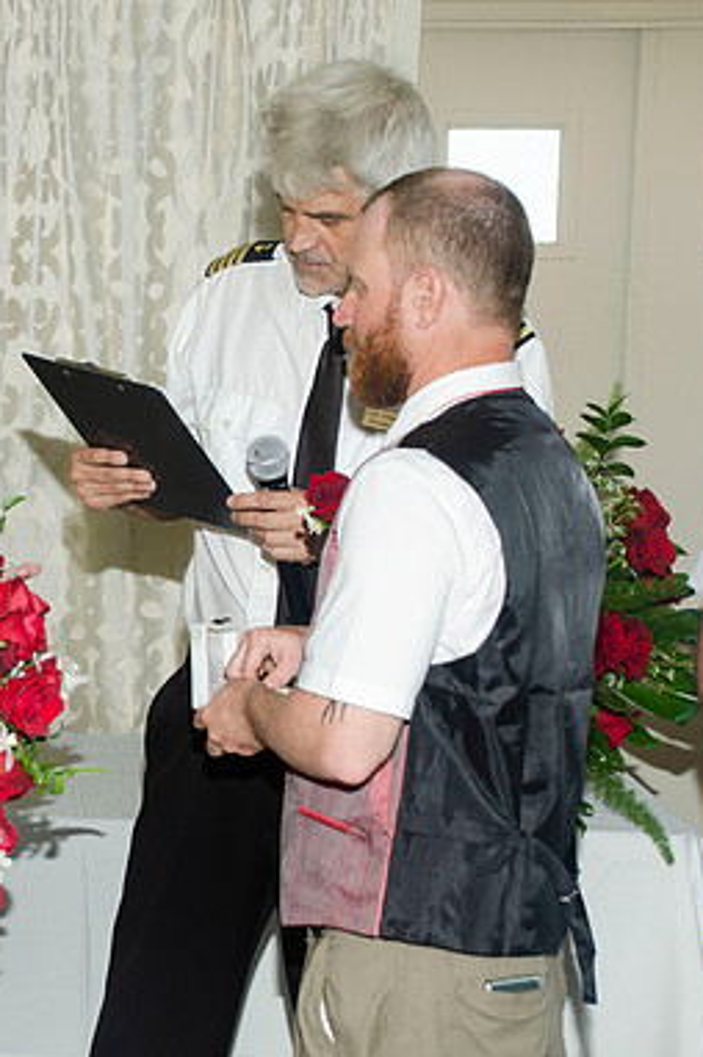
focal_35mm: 91
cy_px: 528
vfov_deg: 22.4
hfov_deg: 14.8
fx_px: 2670
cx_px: 39
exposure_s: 1/250
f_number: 5.6
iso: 400
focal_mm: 40
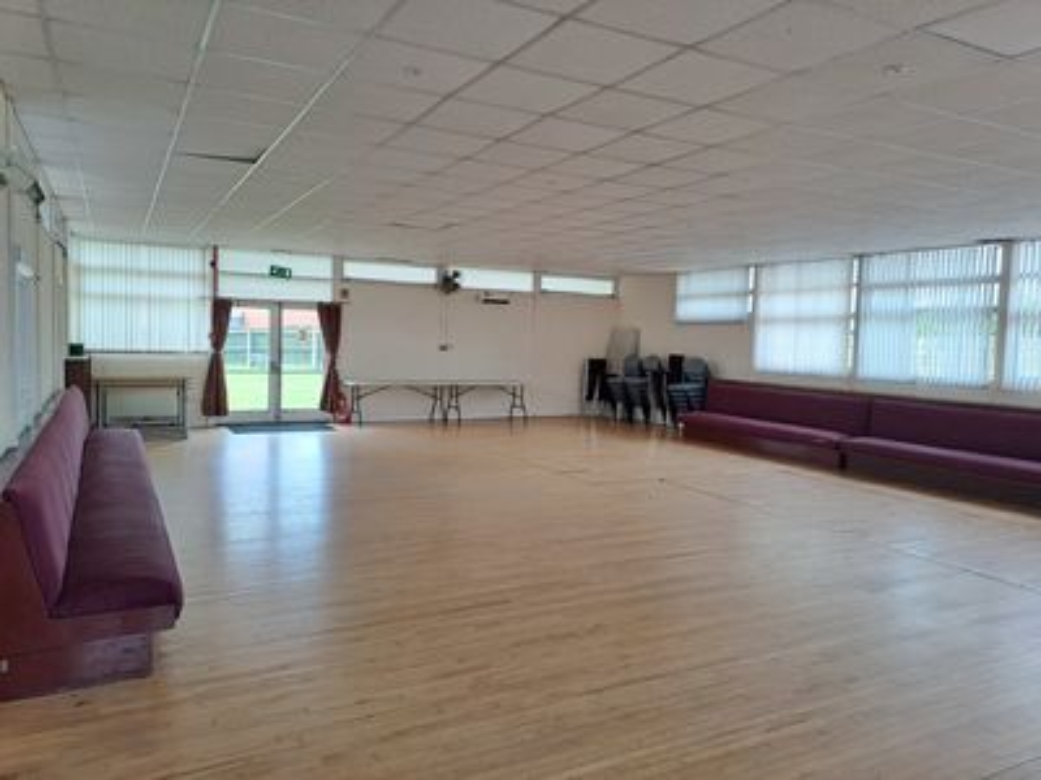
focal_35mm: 25
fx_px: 752
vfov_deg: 54.9
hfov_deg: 69.4
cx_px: 520
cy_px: 390
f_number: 1.8
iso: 32
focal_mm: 4.65
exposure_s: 1/120
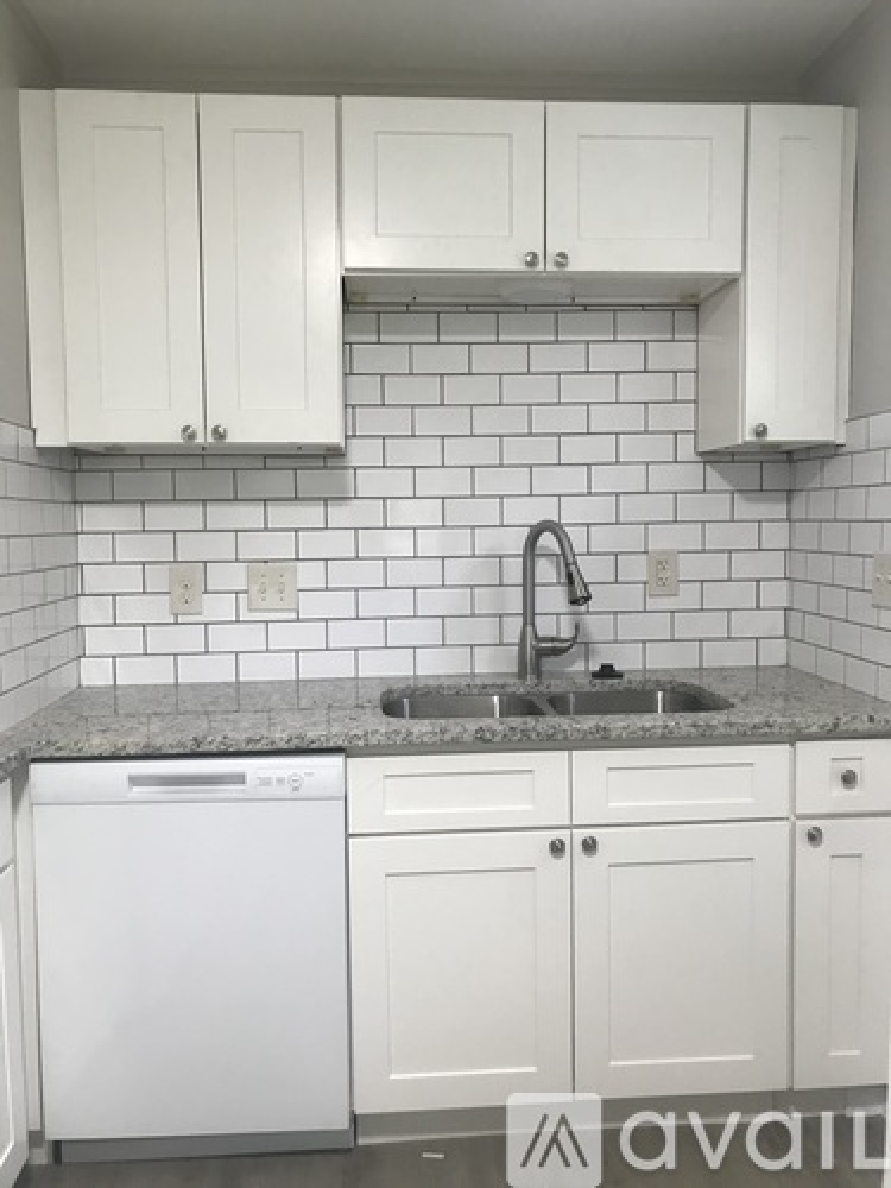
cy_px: 594
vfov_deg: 63.4
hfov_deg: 49.7
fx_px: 961
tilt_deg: -3.9
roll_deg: +0.3
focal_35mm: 28
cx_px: 446
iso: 40
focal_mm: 3.99
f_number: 1.8
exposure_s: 1/20
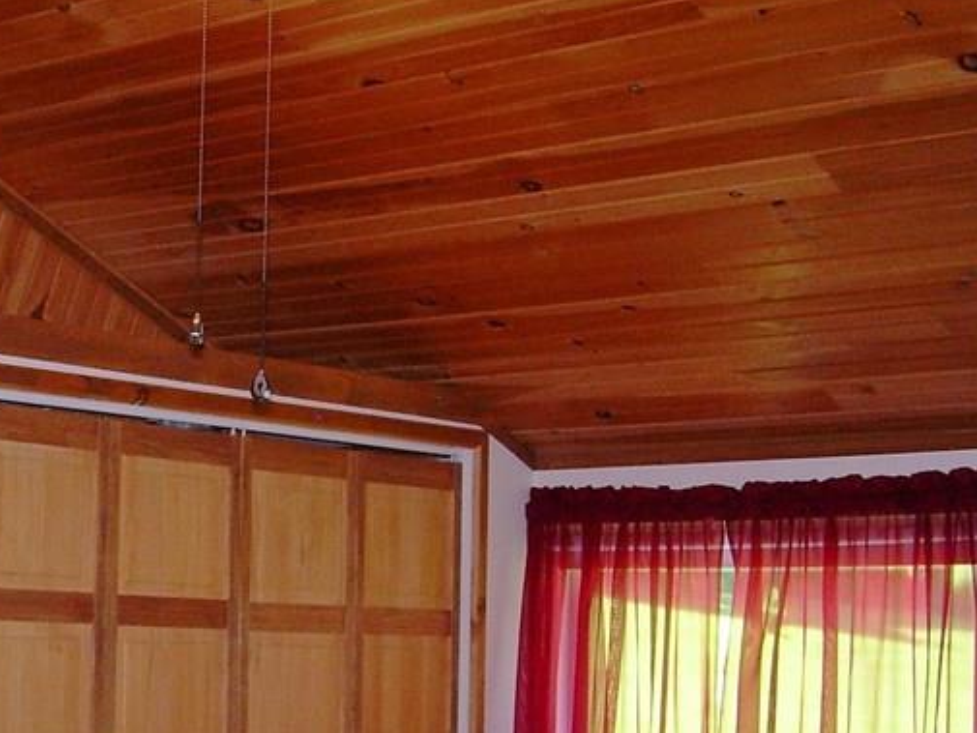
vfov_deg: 19.1
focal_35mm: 77
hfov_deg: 25.1
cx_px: 250
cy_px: 474
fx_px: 2174
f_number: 2.8
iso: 71
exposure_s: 1/60
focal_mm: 6.3
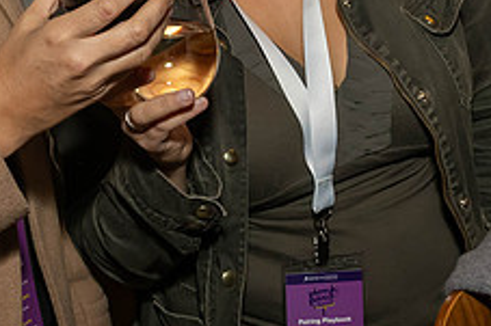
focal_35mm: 79
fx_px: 1077
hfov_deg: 24.7
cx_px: 25
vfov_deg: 16.4
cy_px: -86
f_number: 8
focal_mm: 17
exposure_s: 1/250
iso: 800
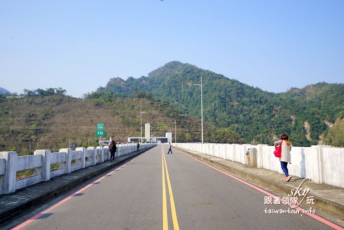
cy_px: 115
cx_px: 172
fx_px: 334
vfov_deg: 37.9
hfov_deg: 54.4
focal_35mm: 35
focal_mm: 35
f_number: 9
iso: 200
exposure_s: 1/400
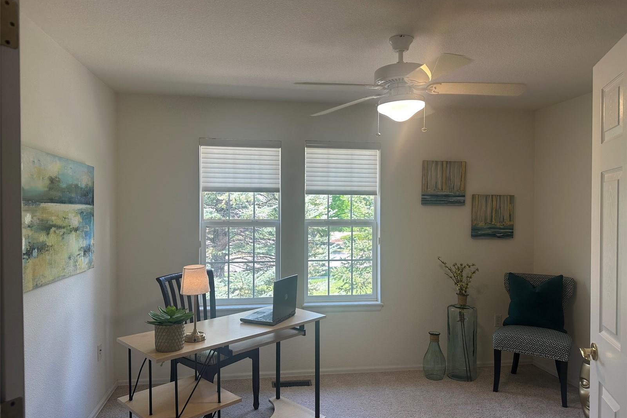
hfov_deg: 71.5
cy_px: 219
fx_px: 435
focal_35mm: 25
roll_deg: -0.4
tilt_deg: -1.9
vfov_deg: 51.3
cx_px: 314
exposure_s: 1/120
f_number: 1.78
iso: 64
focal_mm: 6.86
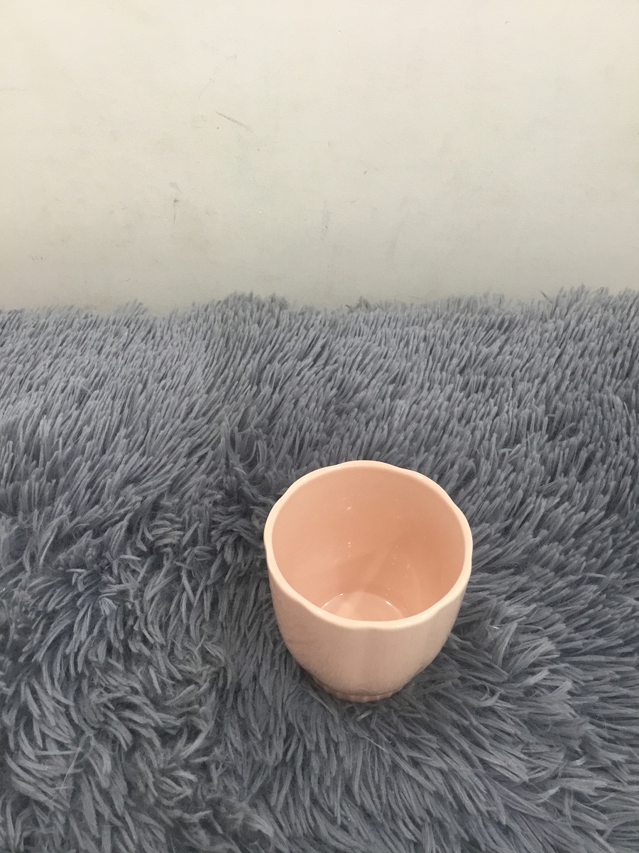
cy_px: 426
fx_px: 763
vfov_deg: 58.4
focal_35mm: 31
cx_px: 320
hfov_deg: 45.4
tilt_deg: -46.1
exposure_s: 1/33
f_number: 2.4
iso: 100
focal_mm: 3.3
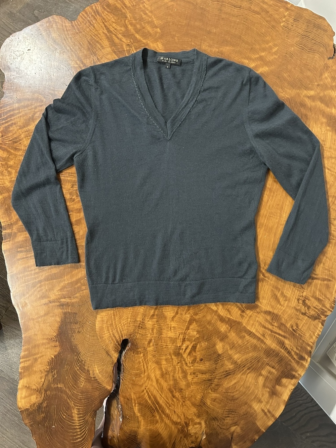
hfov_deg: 53.1
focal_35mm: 26
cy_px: 224
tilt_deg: -88.8
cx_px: 168
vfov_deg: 67.3
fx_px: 336
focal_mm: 5.7
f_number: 1.5
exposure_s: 1/40
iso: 500
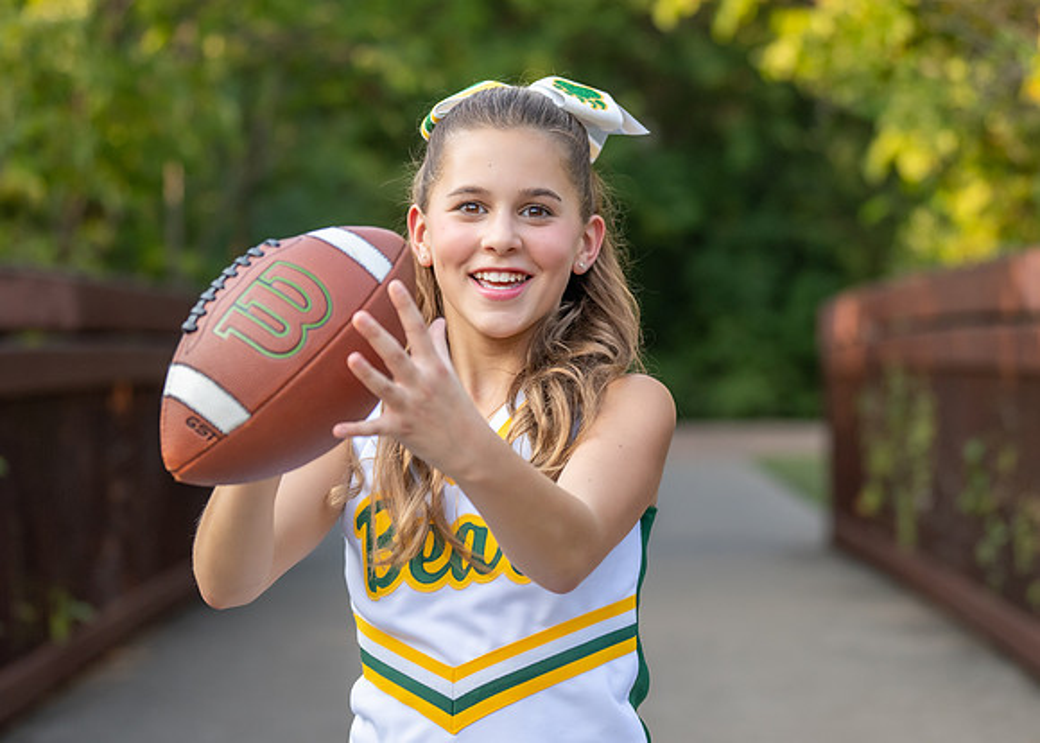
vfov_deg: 13.7
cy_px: 384
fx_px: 3087
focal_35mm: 105
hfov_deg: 19.1
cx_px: 537
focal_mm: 70
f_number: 2.8
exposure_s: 1/1250
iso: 800
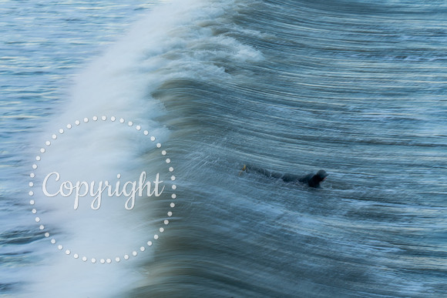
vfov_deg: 6.3
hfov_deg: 9.4
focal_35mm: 218
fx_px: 2707
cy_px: 123
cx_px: 196
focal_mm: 175
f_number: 22
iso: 50
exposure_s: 1/10
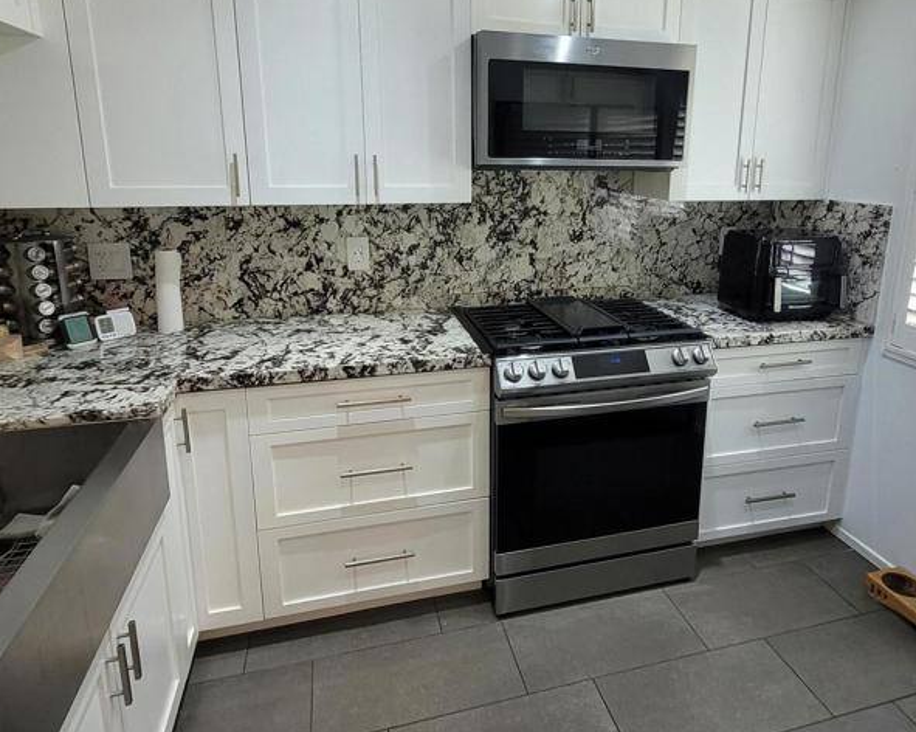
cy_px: 288
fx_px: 596
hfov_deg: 74.7
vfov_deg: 62.5
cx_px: 521
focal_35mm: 22
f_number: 2.2
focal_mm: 1.74
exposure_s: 1/60
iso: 160
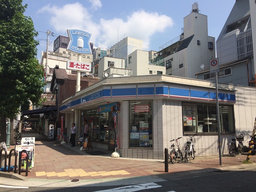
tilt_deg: +7.2
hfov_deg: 61.7
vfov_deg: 48.2
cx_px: 128
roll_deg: +0.5
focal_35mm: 29
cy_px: 96
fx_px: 214
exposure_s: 1/2564
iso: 32
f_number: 2.2
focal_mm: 4.15
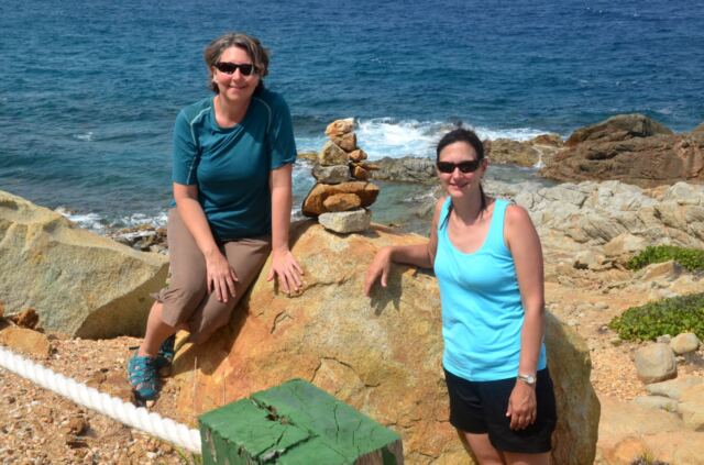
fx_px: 936
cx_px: 352
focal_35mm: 48
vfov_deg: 27.9
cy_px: 232
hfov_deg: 41.2
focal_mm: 32
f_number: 22
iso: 200
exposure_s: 1/80
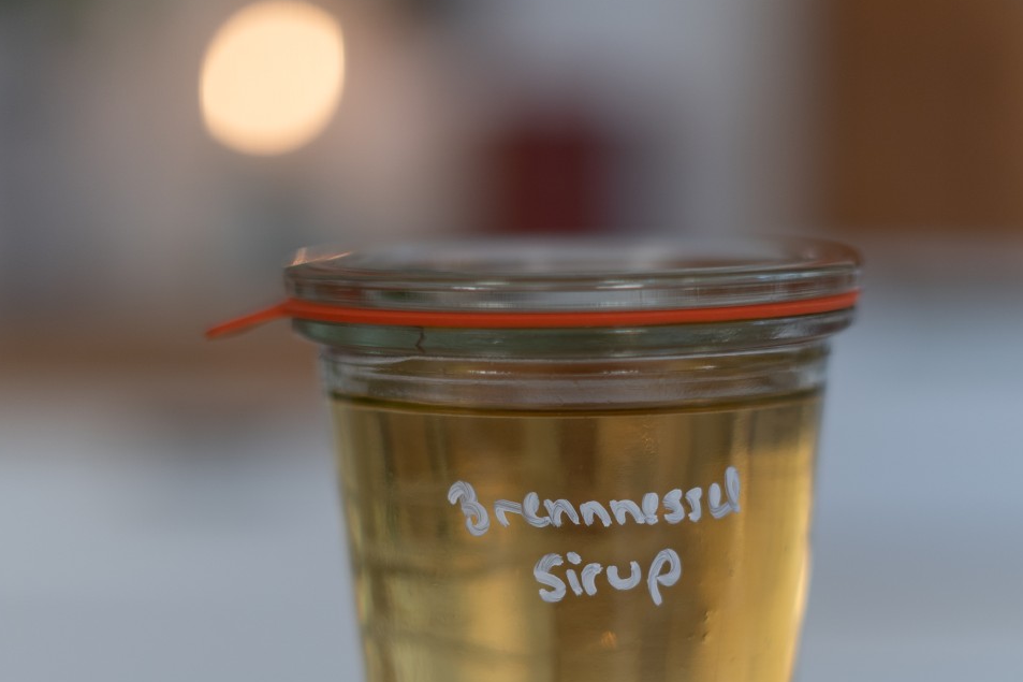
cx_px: 567
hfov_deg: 23.9
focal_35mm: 85
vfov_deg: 16.0
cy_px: 512
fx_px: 2415
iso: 200
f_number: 1.8
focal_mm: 50
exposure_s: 1/200
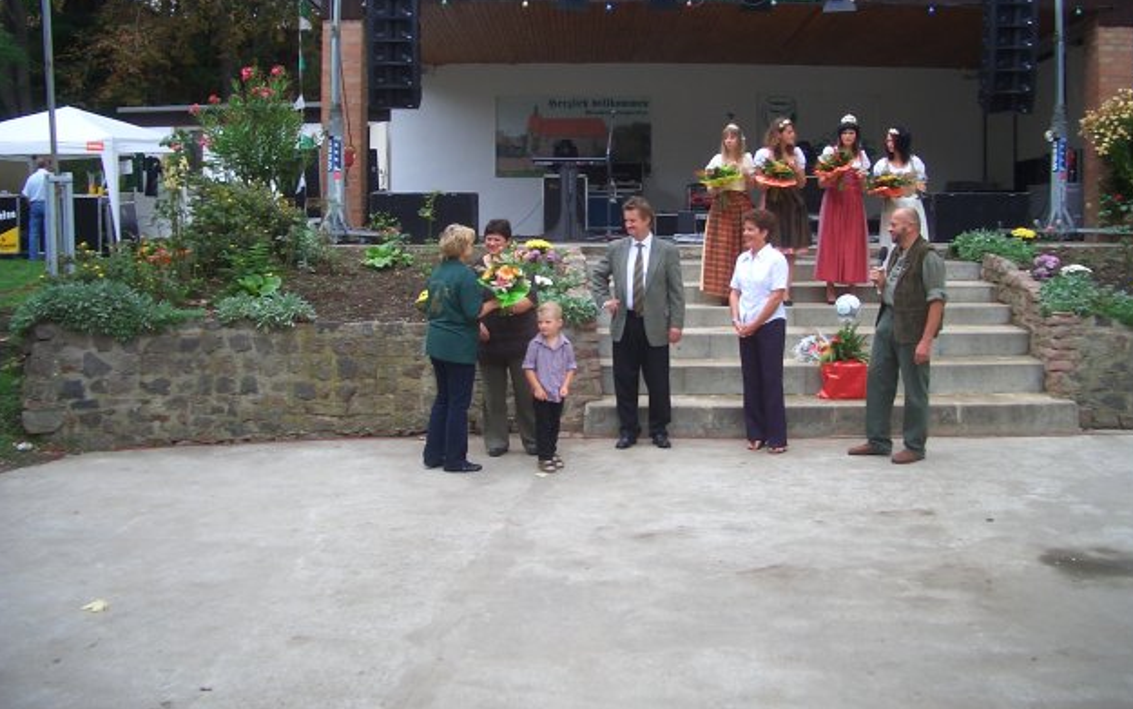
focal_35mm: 38
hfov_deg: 51.5
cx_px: 576
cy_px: 277
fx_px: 1174
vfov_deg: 33.5
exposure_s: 1/125
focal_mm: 5.8
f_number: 2.6
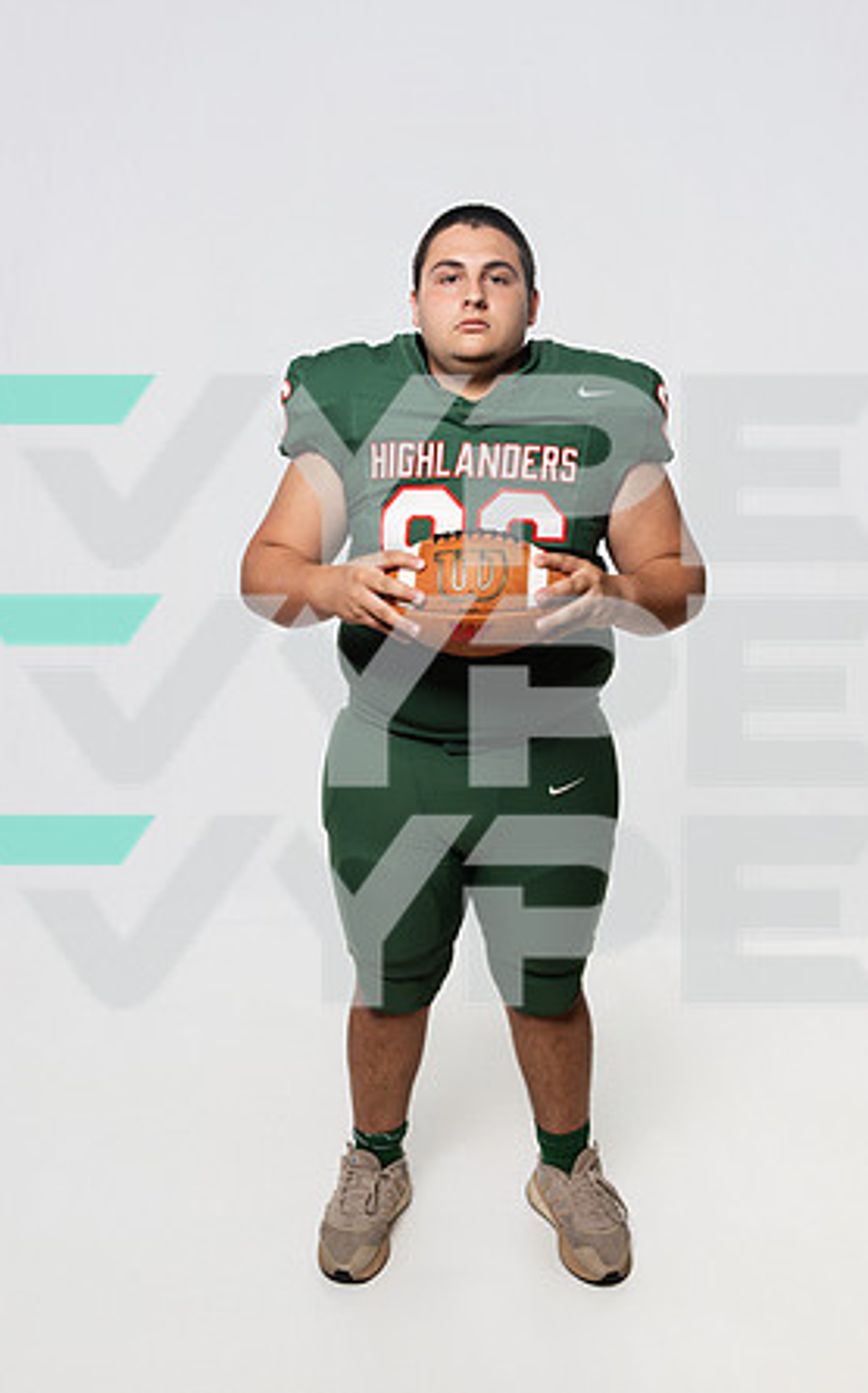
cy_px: 693
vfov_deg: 54.8
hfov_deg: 35.8
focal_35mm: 35
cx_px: 434
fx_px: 1343
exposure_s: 1/160
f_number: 8
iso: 500
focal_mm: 34.4
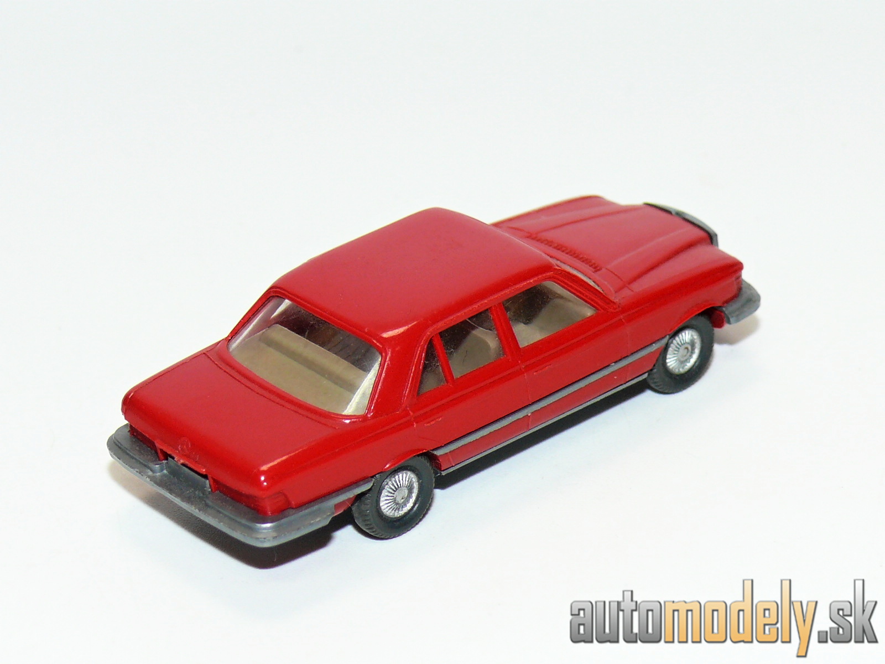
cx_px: 442
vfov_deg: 11.0
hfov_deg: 14.6
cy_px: 332
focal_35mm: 135
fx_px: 3451
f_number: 4
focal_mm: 16.1
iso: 100
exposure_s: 1/30
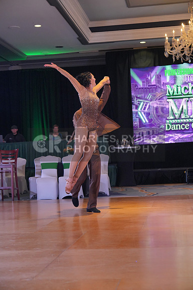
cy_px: 145
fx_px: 563
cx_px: 96
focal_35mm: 70
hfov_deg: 19.5
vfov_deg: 28.8
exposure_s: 1/400
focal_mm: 70
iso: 3200
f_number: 4
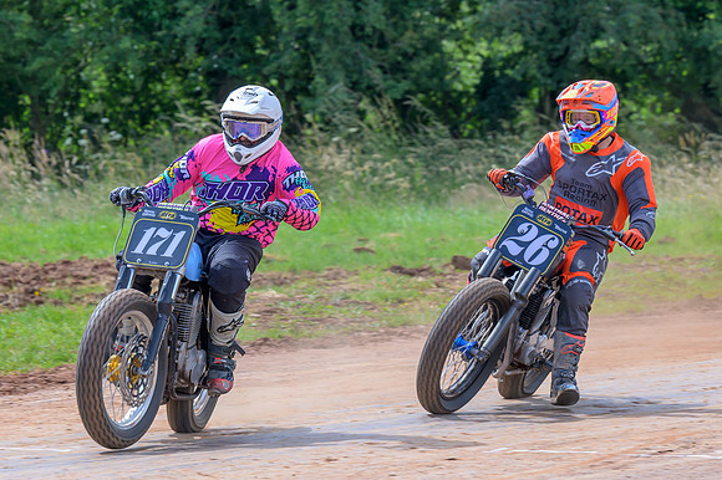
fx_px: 5820
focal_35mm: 290
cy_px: 219
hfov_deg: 7.1
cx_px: 293
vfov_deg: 4.7
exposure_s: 1/500
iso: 125
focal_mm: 135
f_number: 5
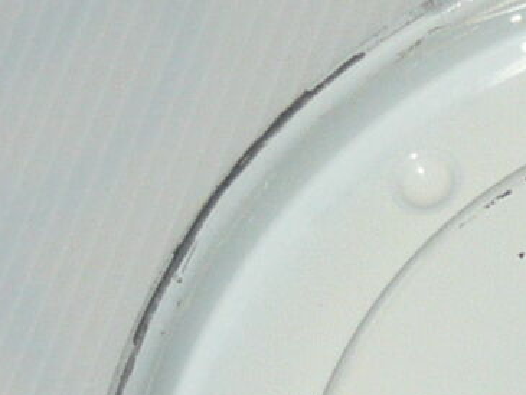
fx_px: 4393
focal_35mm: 289
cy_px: 588
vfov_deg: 5.1
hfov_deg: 6.8
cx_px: 772
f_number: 3
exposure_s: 1/30
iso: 100
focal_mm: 6.8
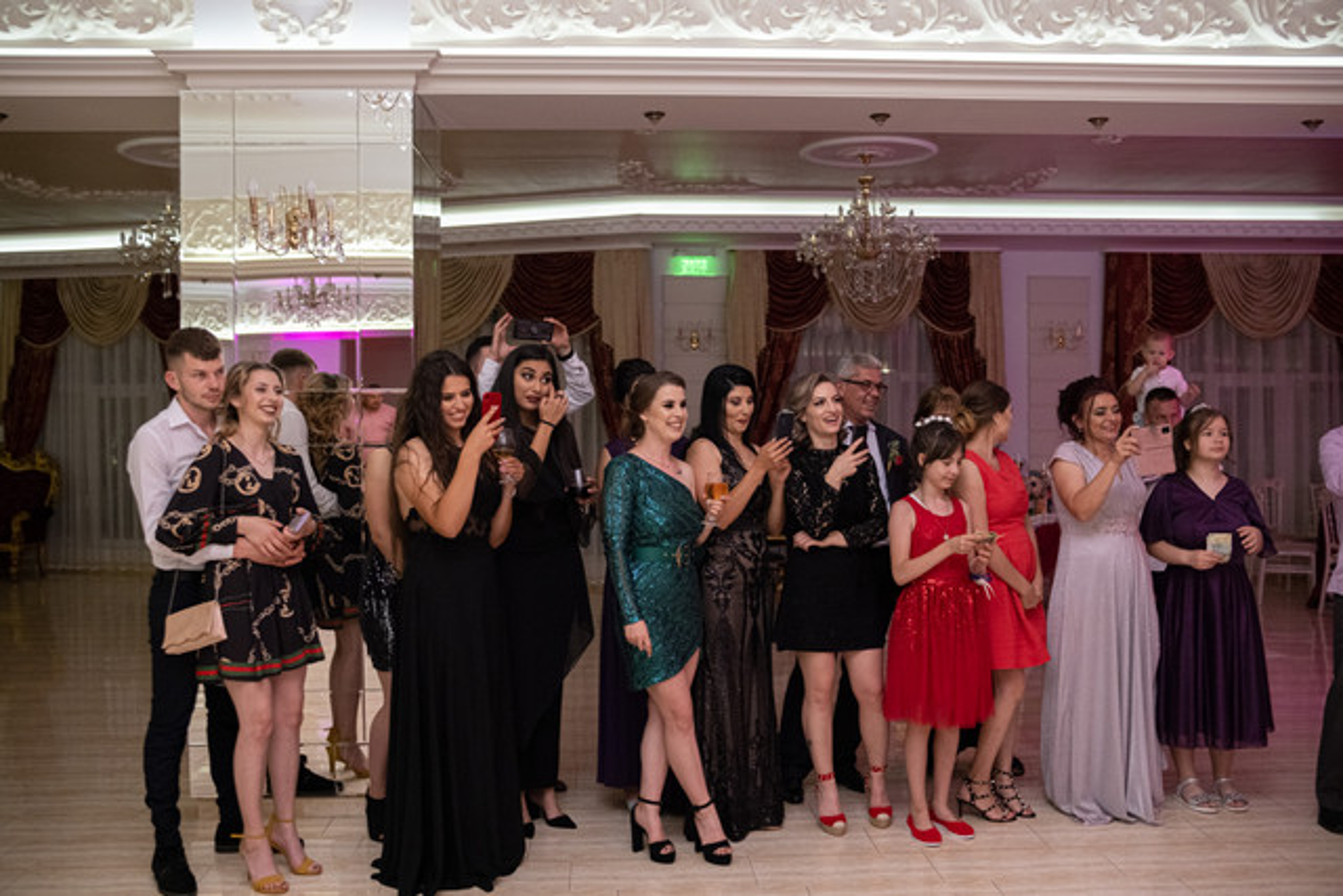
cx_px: 672
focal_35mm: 35
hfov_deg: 54.4
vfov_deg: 37.9
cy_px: 448
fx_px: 1306
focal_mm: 23
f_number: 2.2
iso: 1600
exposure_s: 1/125
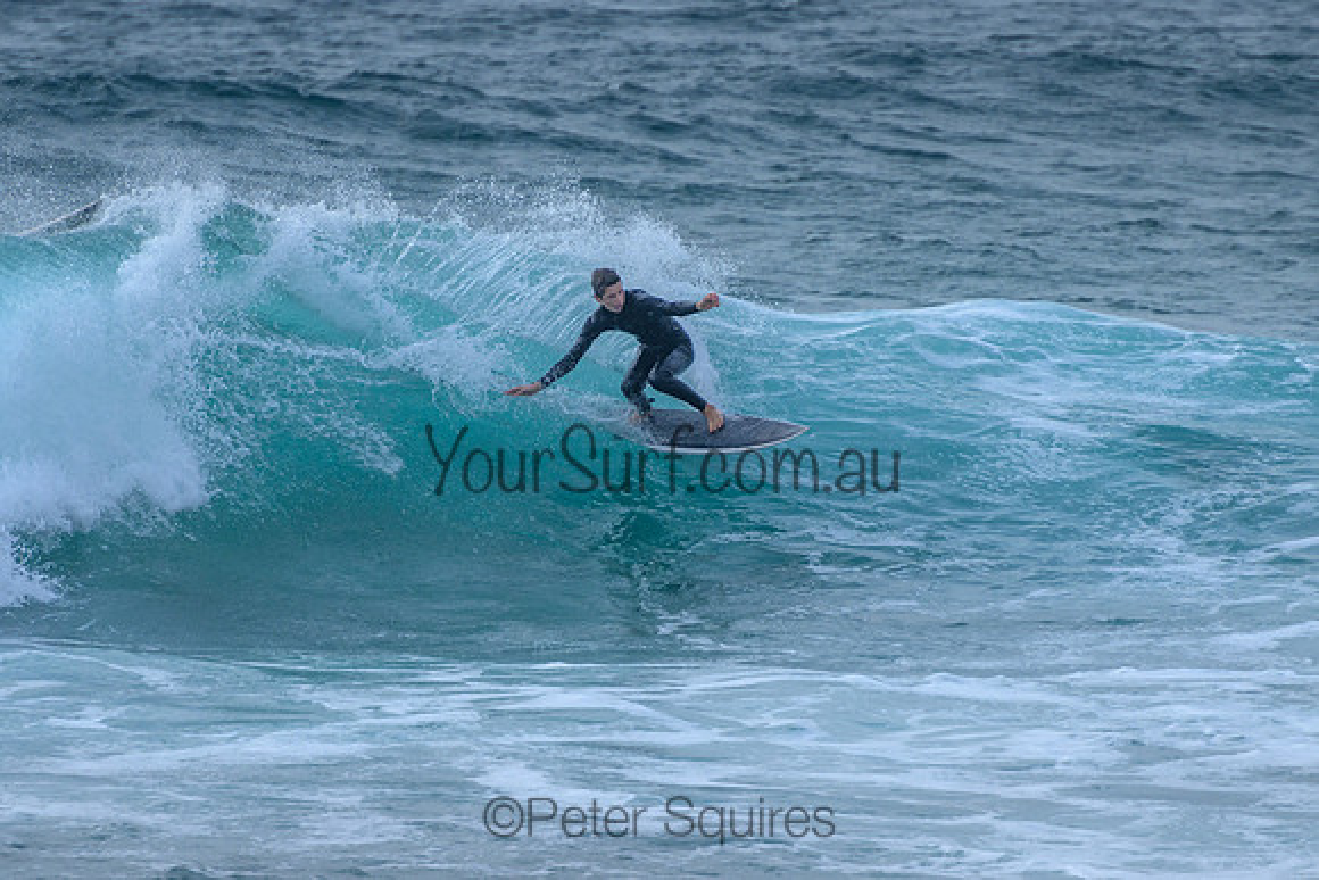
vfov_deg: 2.5
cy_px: 431
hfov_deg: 3.7
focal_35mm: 550
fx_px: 20167
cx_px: 705
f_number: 7.1
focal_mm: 400
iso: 500
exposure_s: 1/2000
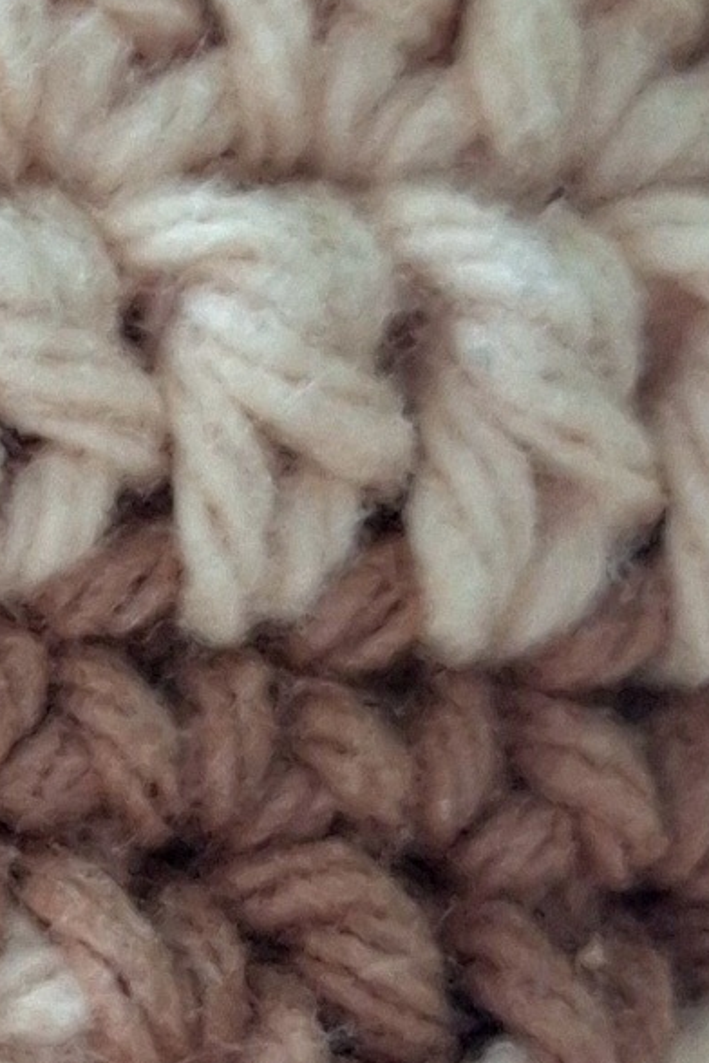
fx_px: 3604
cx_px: -953
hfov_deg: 9.9
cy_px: 1244
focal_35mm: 122
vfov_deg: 16.2
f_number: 1.8
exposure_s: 1/25
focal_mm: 5.54
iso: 500
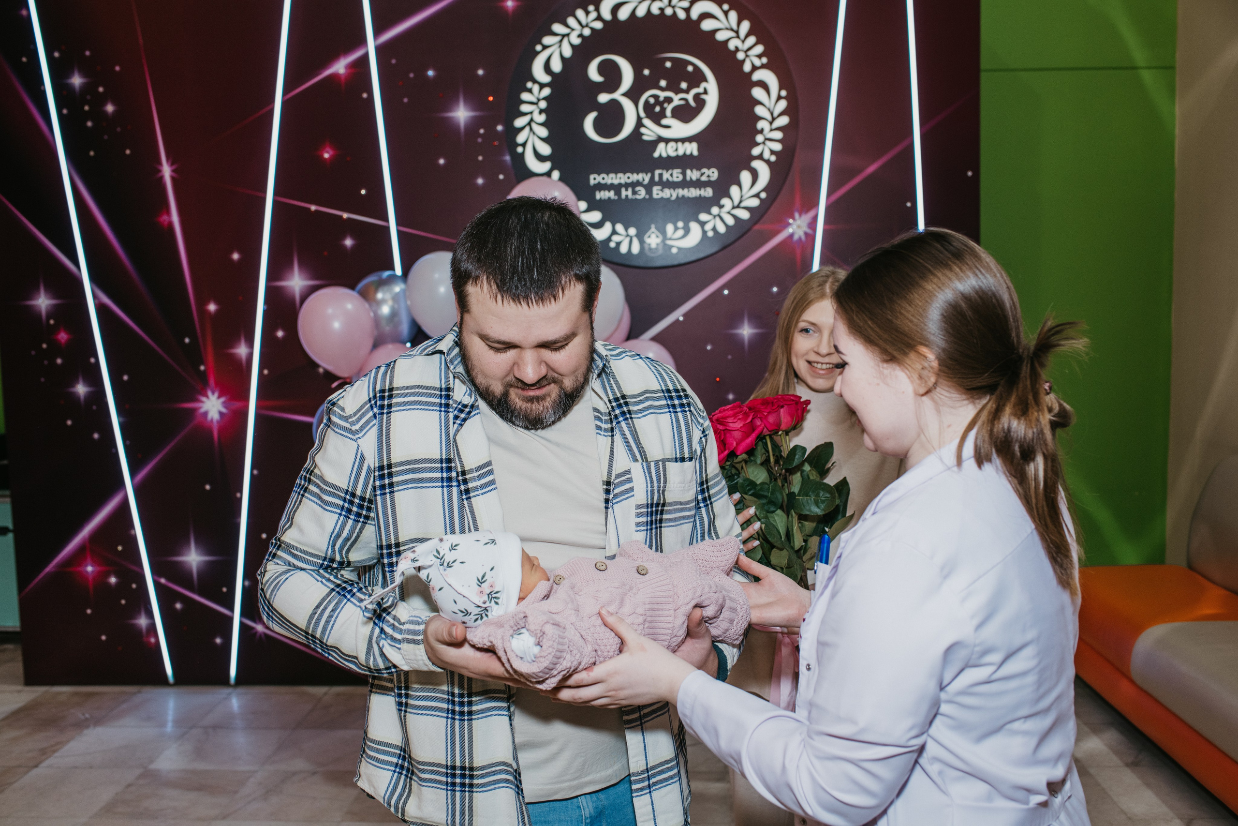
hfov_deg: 54.4
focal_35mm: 35
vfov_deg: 37.9
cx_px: 619
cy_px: 413
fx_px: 1204
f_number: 4.5
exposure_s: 1/160
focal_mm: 35
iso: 320
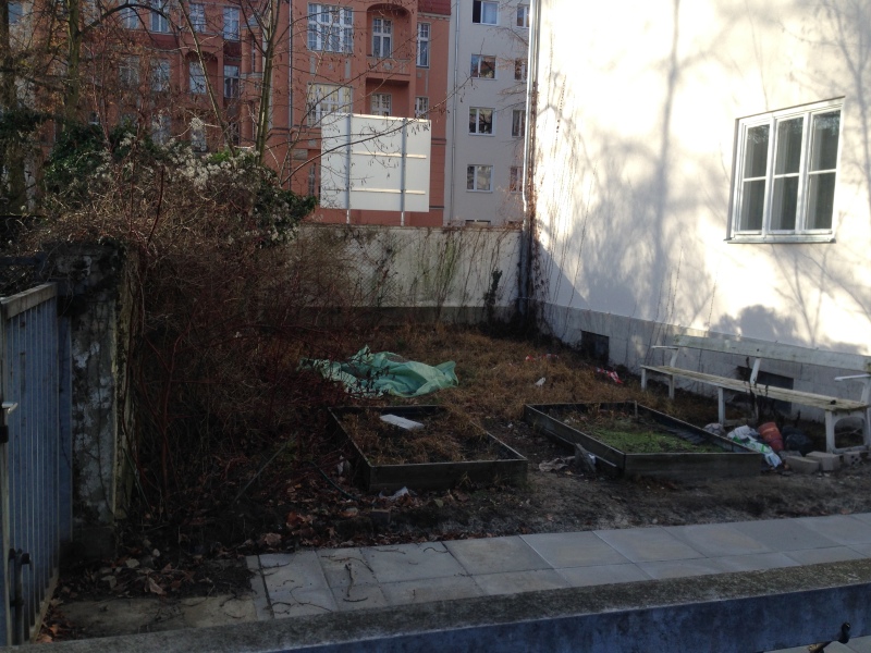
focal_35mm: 33
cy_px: 326
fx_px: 830
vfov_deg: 42.9
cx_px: 436
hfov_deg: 55.4
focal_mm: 4.12
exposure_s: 1/444
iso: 50
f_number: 2.4
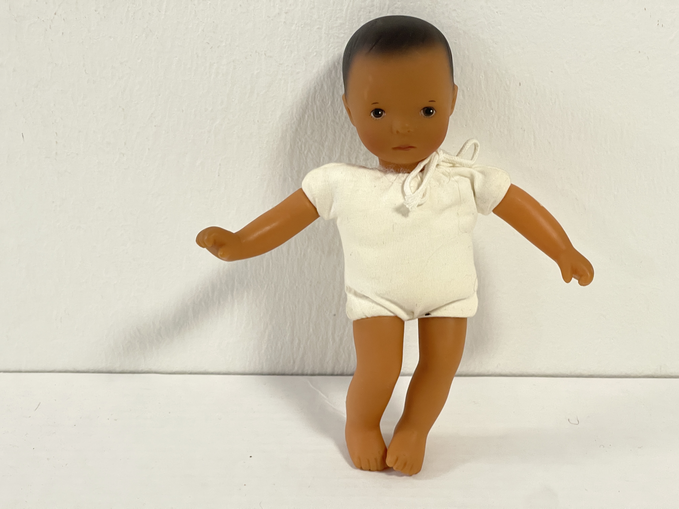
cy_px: 254
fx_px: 1255
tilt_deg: -23.8
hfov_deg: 30.3
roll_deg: +0.9
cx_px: 340
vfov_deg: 22.9
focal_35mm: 64
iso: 125
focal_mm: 7.5
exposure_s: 1/50
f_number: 2.2
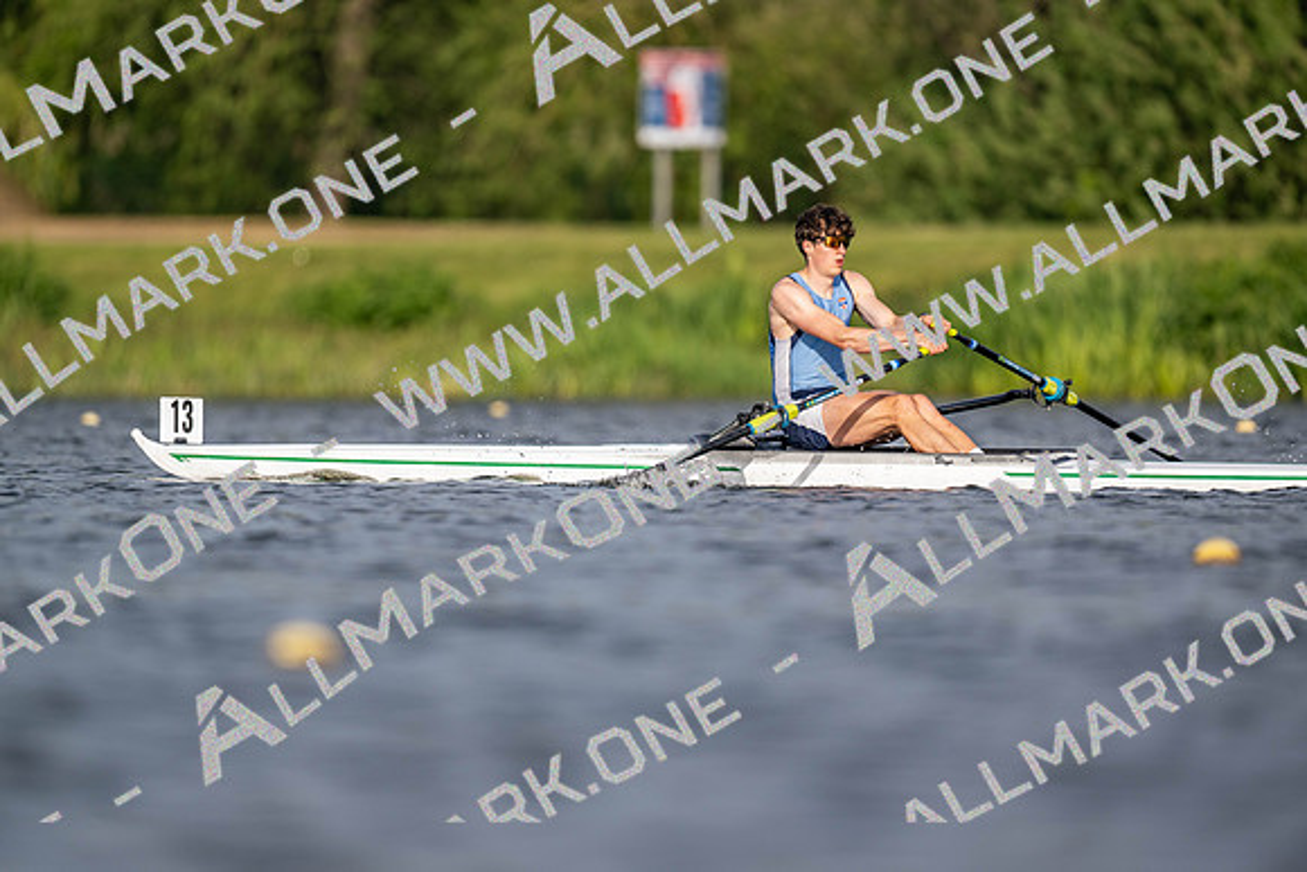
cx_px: 654
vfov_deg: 2.3
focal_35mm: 600
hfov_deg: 3.4
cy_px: 436
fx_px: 21787
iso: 220
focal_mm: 600
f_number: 4
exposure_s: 1/2500
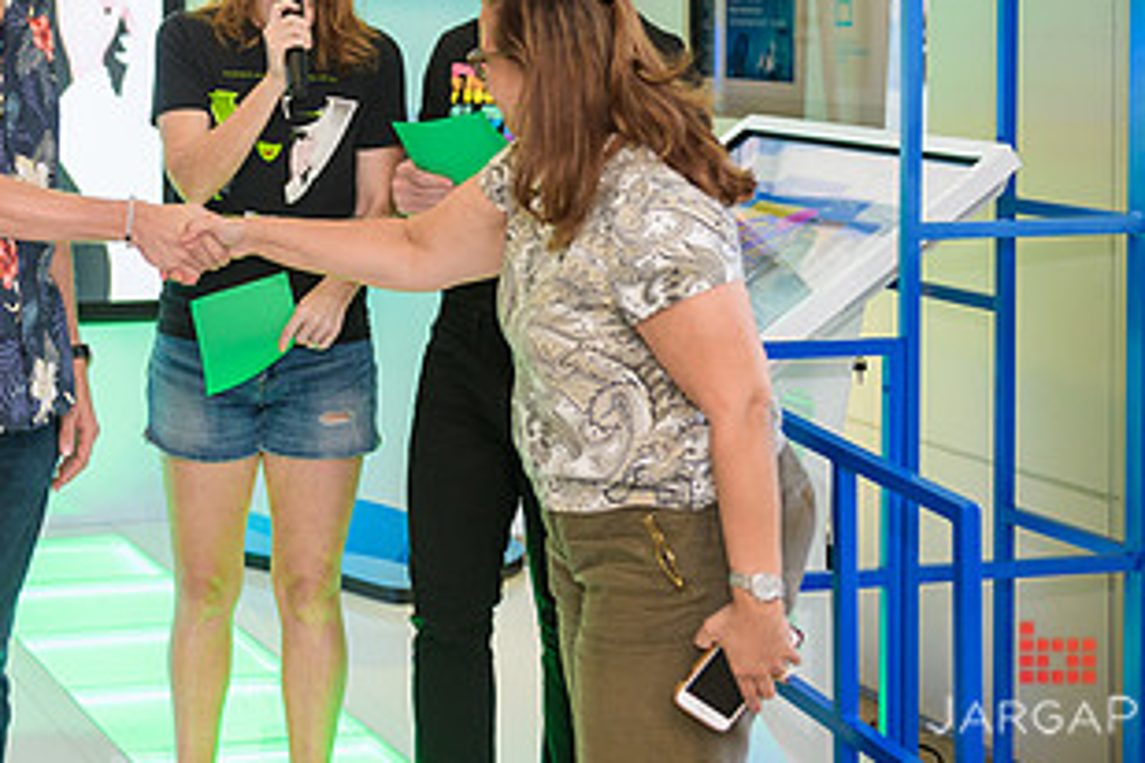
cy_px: 98
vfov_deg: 15.0
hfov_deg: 22.3
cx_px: 208
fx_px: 2862
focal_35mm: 90
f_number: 3.2
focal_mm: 48
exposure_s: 1/125
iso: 400
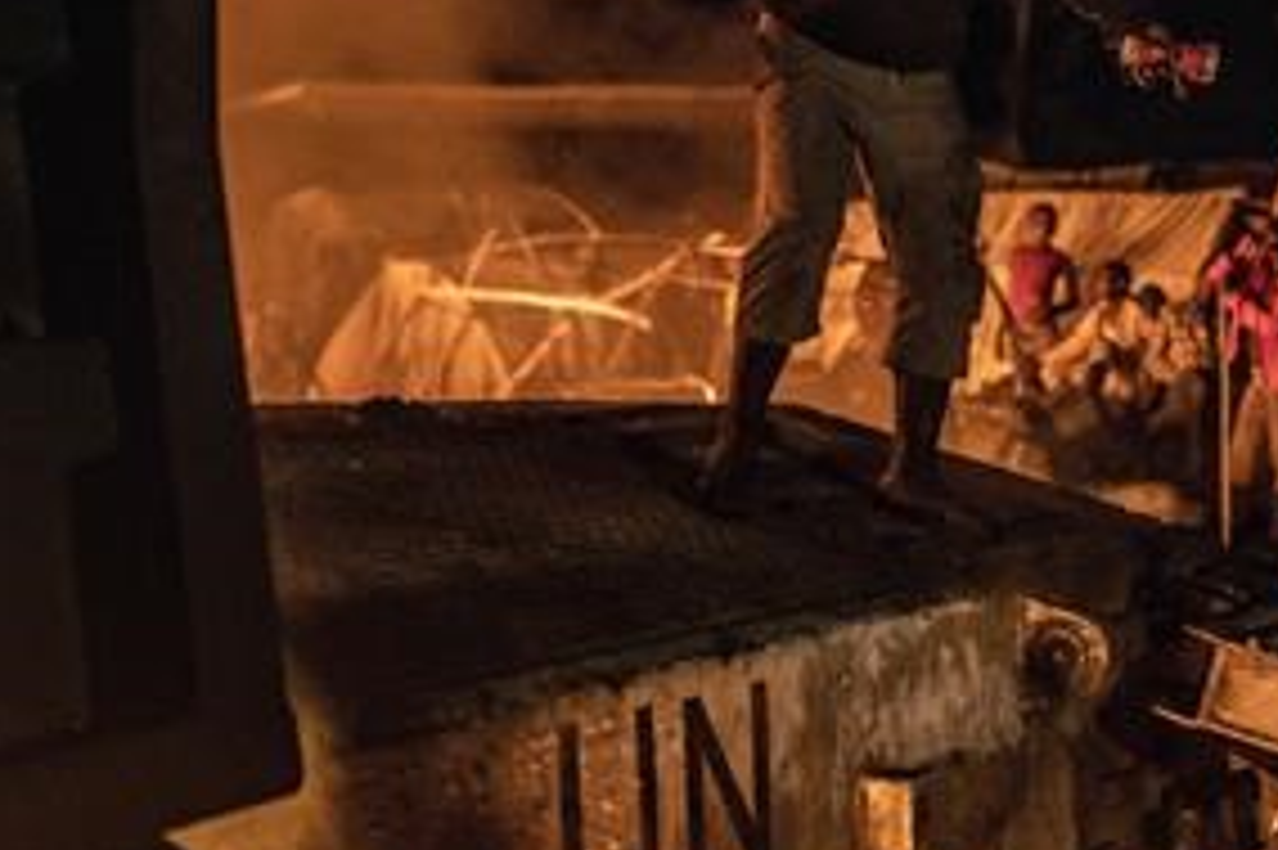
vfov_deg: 17.0
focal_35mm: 80
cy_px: 304
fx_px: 2838
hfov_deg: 25.3
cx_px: 788
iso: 1600
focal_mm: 35
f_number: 1.4
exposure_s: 1/100
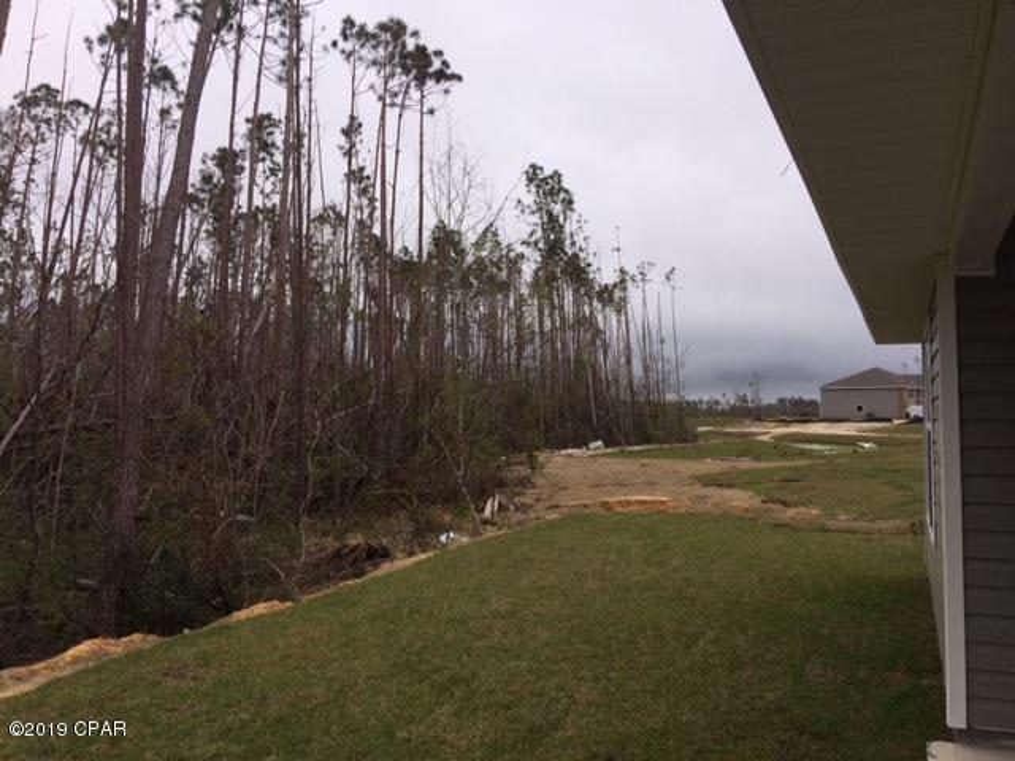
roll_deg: -0.3
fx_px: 850
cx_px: 508
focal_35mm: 29
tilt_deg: +0.5
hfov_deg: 61.7
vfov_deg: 48.2
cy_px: 380
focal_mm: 4.15
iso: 32
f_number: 2.2
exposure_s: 1/3165
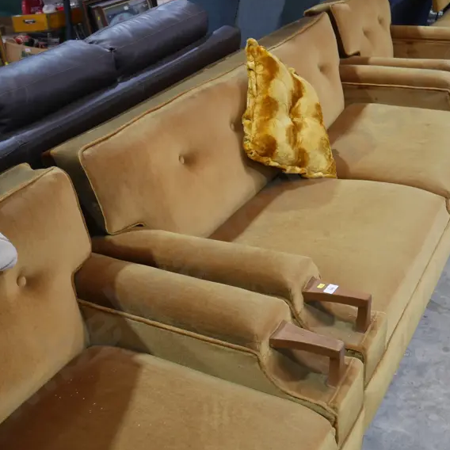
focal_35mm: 51
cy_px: 236
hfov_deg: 33.4
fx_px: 750
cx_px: 228
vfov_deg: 33.4
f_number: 3.6
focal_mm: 16
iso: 400
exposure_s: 1/60
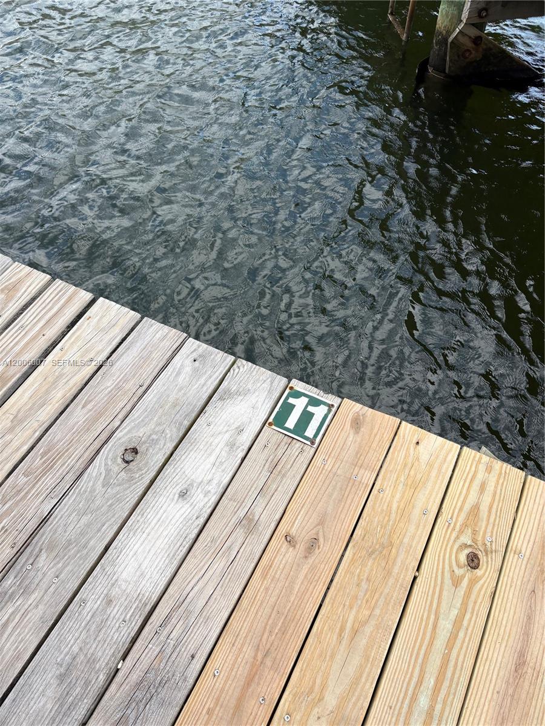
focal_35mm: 26
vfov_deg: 67.3
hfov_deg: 53.1
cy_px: 363
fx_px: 546
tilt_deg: -54.5
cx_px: 272
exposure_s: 1/1667
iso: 50
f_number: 1.6
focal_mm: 5.96
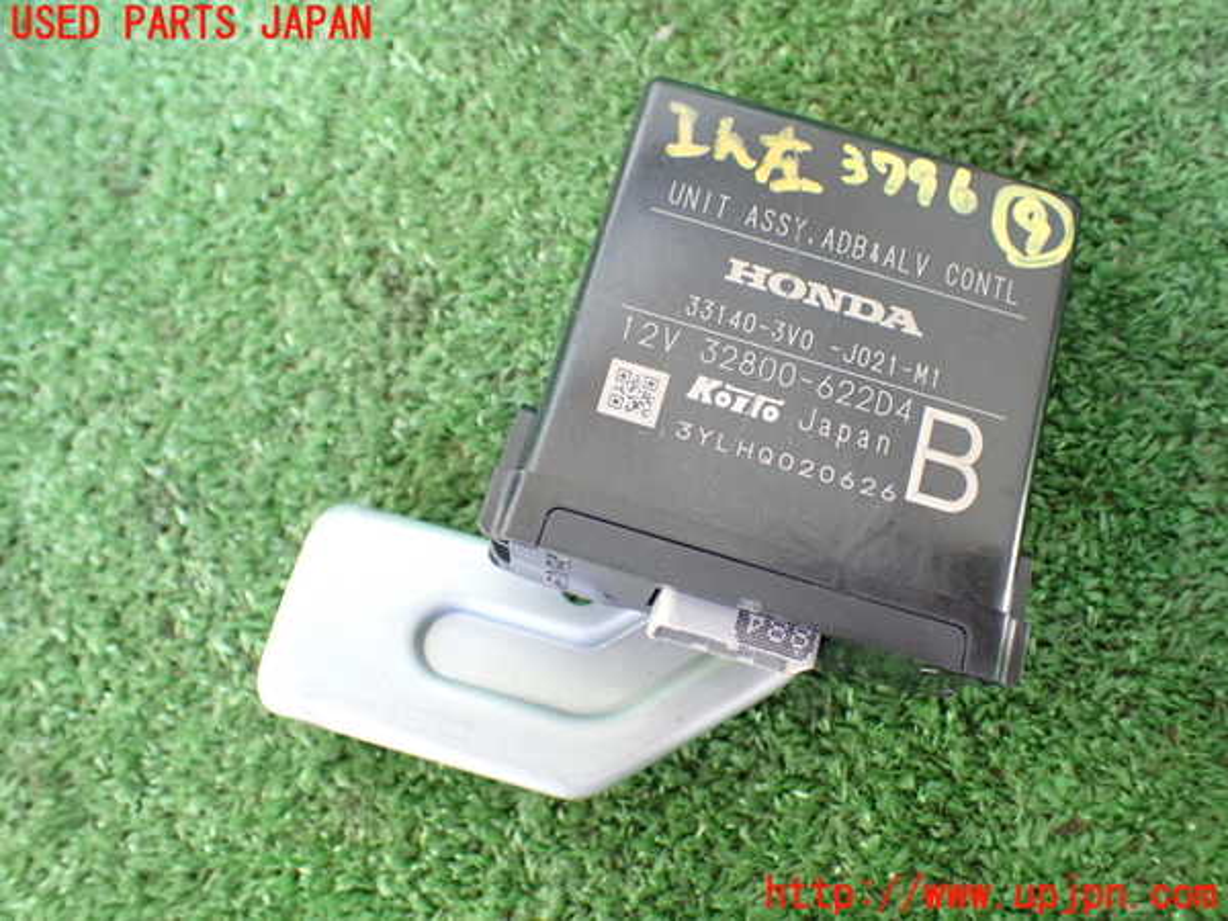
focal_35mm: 30
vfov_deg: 46.8
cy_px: 460
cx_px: 614
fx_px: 1064
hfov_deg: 60.0
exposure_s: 1/100
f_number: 2.3
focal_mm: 5.4
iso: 800
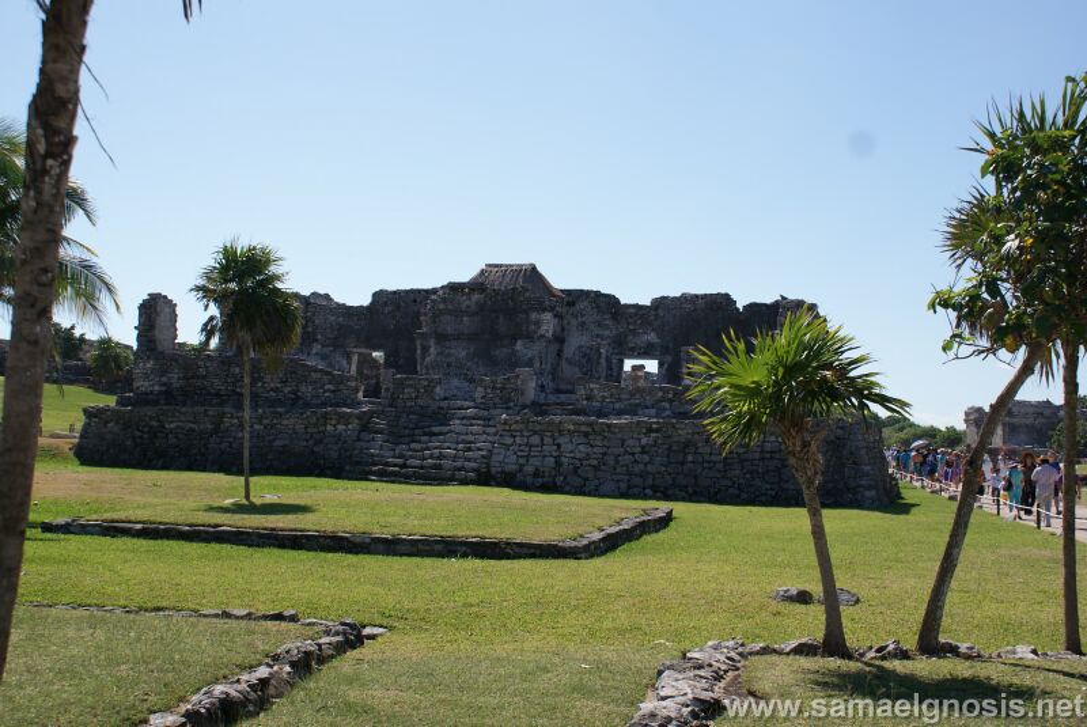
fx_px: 1269
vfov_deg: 32.0
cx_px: 544
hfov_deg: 46.4
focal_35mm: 42
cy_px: 364
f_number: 5.6
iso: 100
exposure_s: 1/500
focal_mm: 28
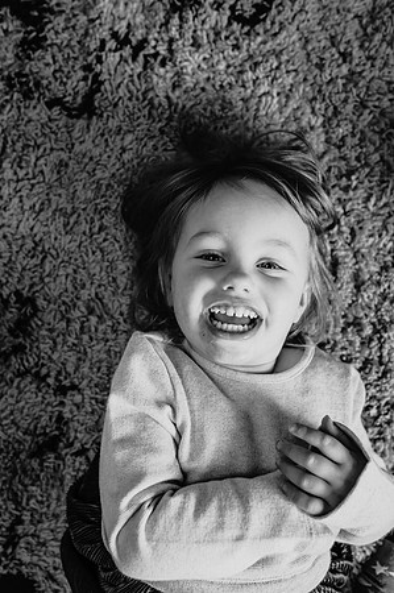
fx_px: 576
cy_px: 296
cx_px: 197
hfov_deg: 37.8
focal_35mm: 35
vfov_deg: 54.5
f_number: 3.5
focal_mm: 35
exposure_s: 1/160
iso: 1400
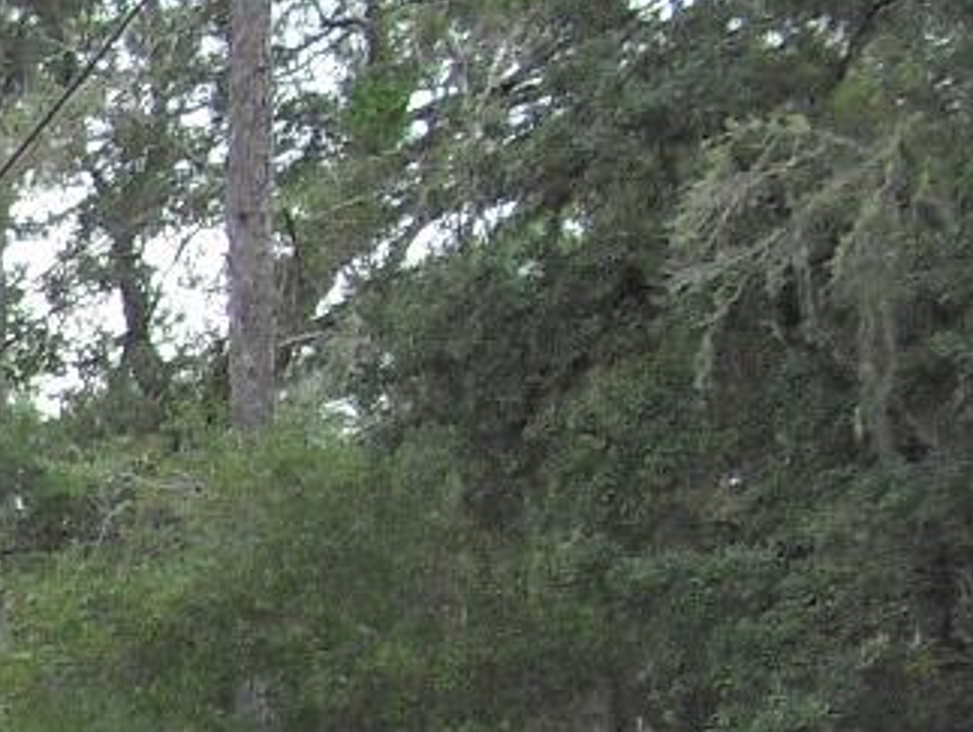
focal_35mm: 188
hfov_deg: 9.7
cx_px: -1093
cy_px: 1196
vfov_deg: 7.7
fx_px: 5290
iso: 100
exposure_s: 1/80
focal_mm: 6.2
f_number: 2.8
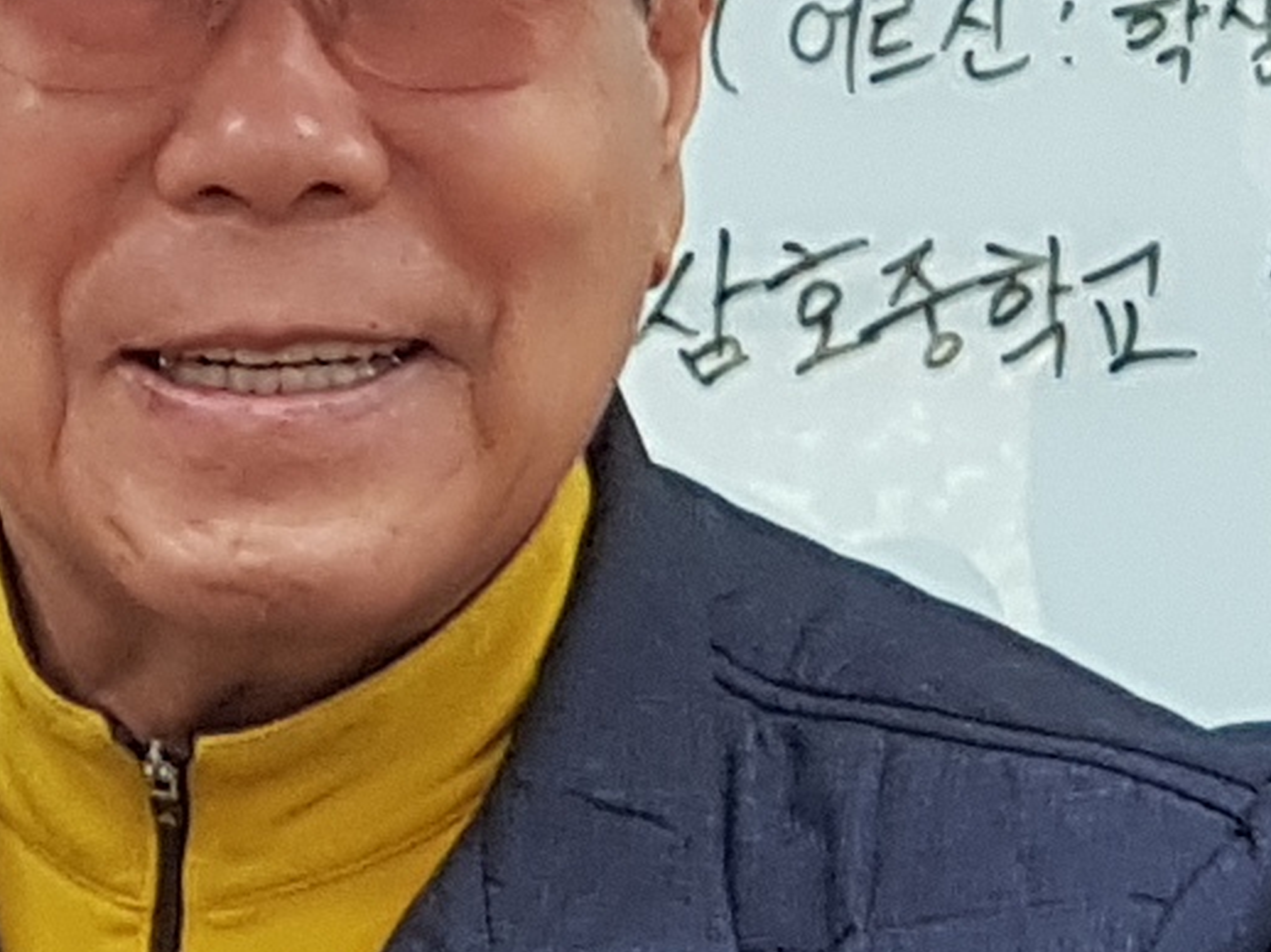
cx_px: -218
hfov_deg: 4.9
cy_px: 299
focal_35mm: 405
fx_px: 14864
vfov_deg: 3.7
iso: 80
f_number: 2.4
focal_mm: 6
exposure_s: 1/30
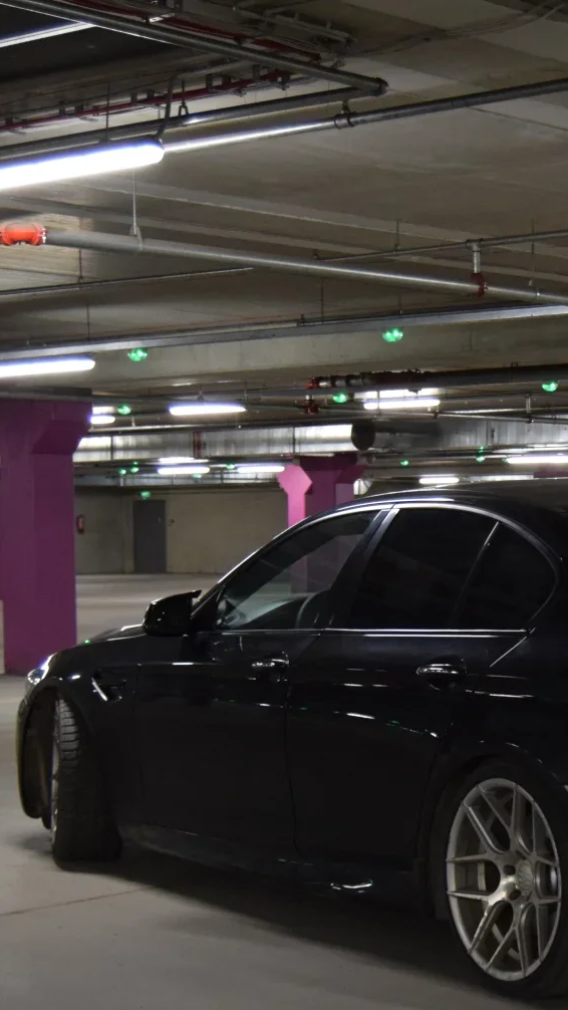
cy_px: 640
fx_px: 2088
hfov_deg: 15.2
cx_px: 597
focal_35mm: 78
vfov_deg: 27.1
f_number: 4
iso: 1800
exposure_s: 1/60
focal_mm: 26
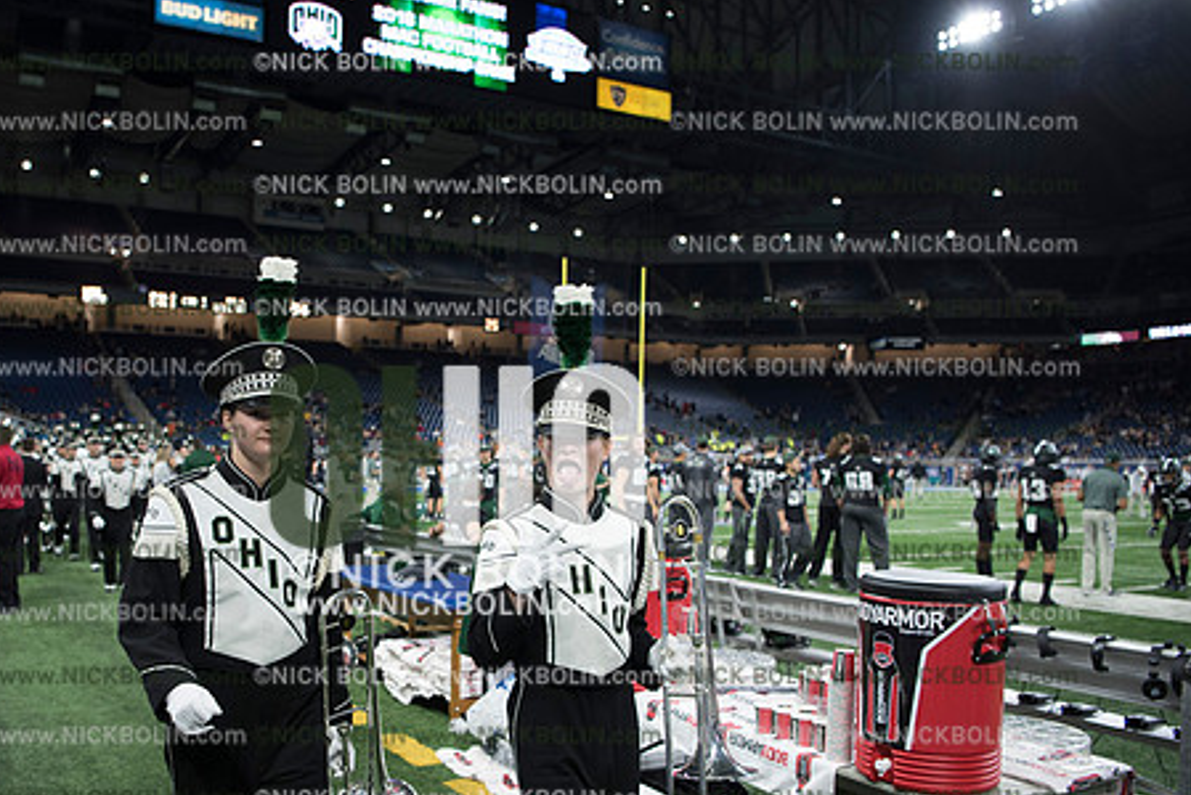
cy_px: 492
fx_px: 1026
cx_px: 456
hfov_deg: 59.6
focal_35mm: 31
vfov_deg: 42.1
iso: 1250
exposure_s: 1/800
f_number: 2.8
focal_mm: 24
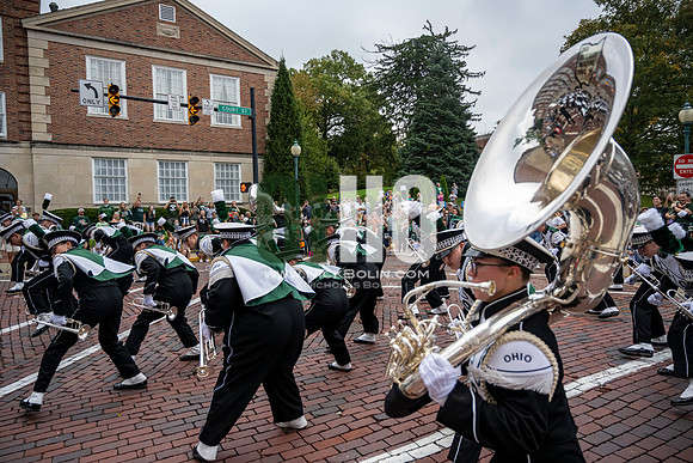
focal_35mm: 24
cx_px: 346
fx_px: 462
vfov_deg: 53.2
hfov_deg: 73.7
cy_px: 232
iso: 500
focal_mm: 24
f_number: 4
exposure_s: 1/1600
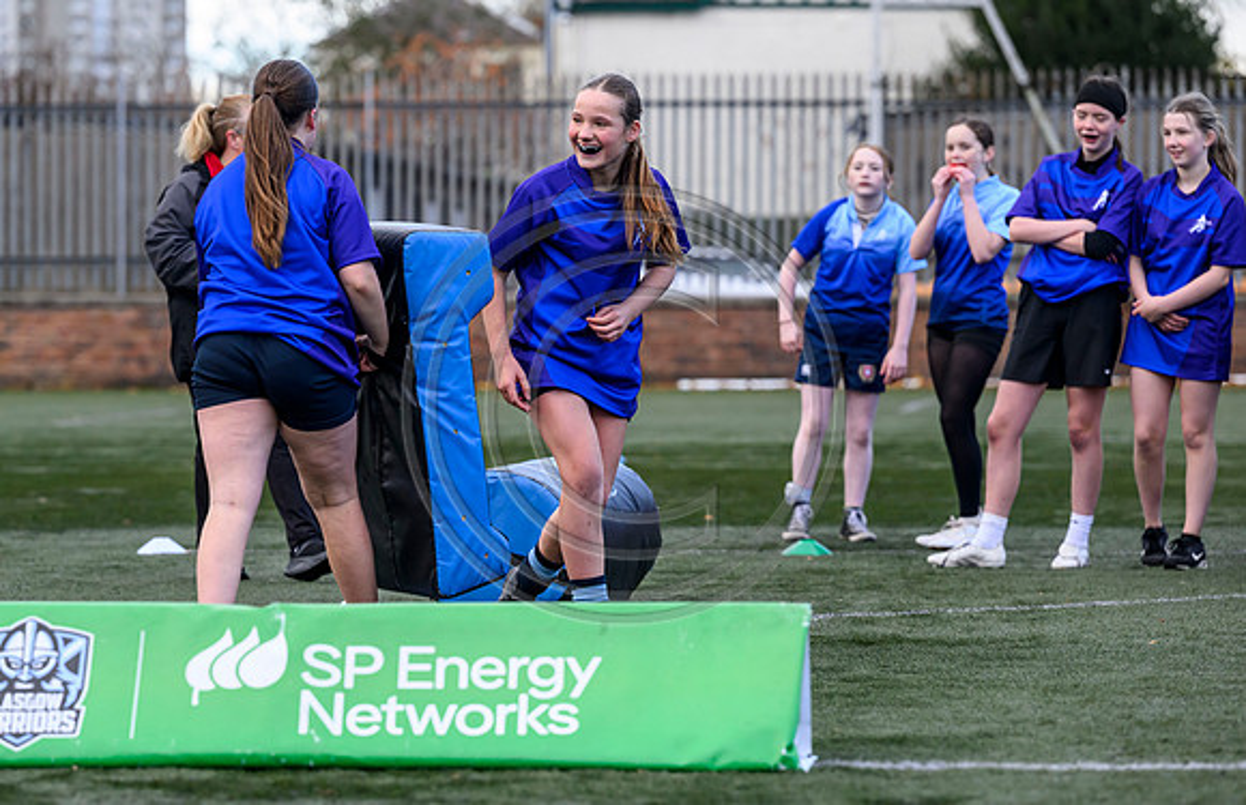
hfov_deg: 12.1
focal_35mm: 171
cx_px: 542
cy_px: 469
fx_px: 5869
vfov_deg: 7.9
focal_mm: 150
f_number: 4
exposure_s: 1/1600
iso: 1600
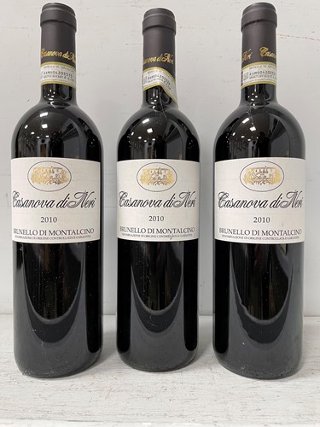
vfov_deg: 67.3
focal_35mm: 26
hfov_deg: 53.1
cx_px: 160
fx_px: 320
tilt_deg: -1.8
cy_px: 214
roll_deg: -0.2
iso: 125
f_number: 1.6
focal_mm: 4.2
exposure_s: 1/50
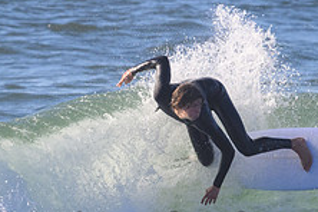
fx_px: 12728
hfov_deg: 1.4
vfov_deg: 1.0
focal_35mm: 1441
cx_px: 259
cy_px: 220
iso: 1800
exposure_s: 1/2000
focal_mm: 510
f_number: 11
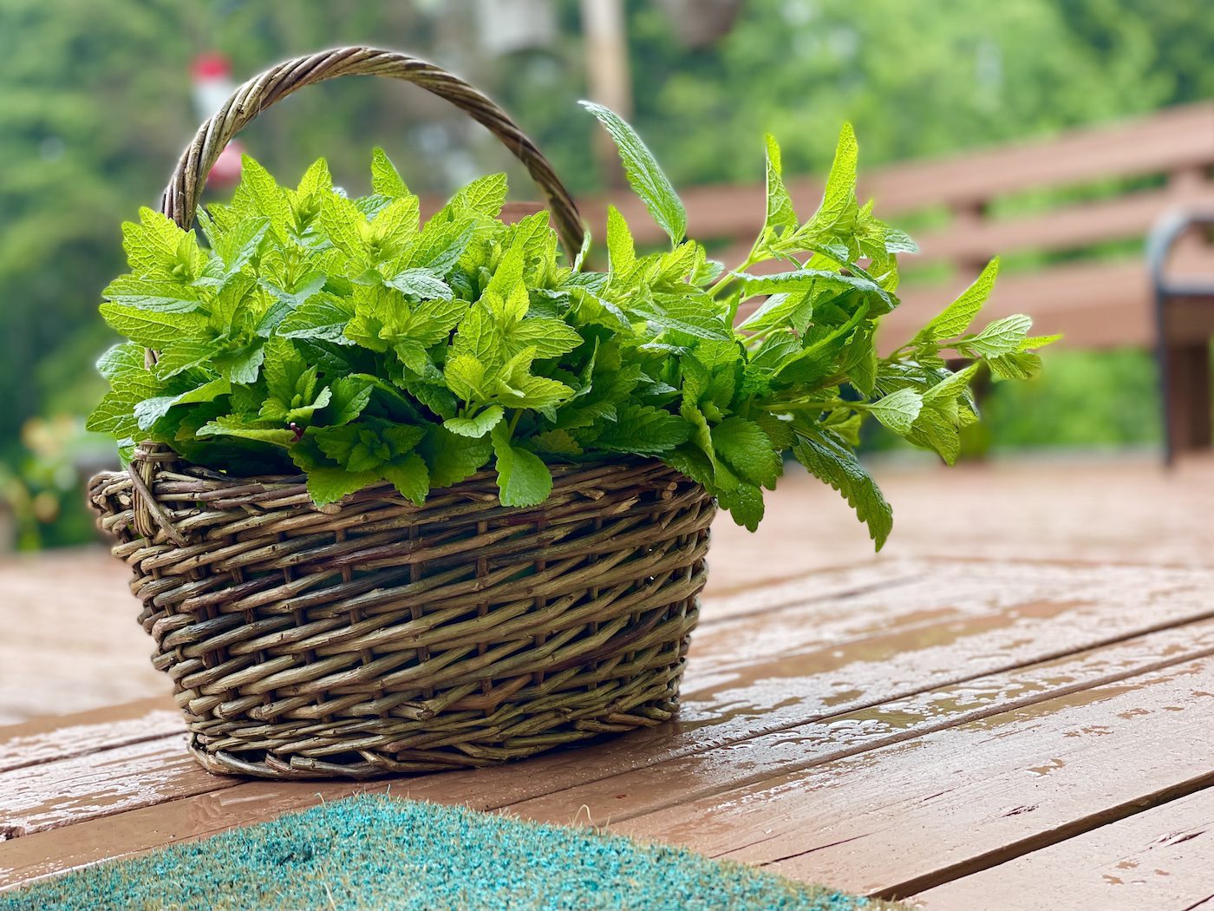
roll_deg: +5.2
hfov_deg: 36.8
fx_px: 1824
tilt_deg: -1.8
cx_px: 607
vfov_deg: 28.0
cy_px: 456
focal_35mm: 52
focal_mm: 6
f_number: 2
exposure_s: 1/164
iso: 25
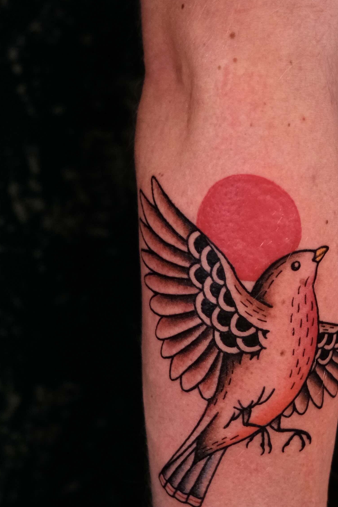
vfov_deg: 27.2
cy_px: 320
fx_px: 1042
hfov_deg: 18.4
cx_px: 233
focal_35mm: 74
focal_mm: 25.4
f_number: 3.2
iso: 2000
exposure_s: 1/125
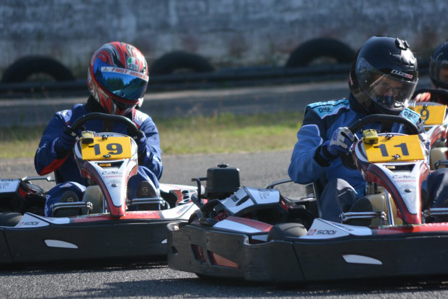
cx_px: 240
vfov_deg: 3.4
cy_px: 193
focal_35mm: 404
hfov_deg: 5.1
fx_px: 5024
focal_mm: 175
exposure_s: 1/1000
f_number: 5.3
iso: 500
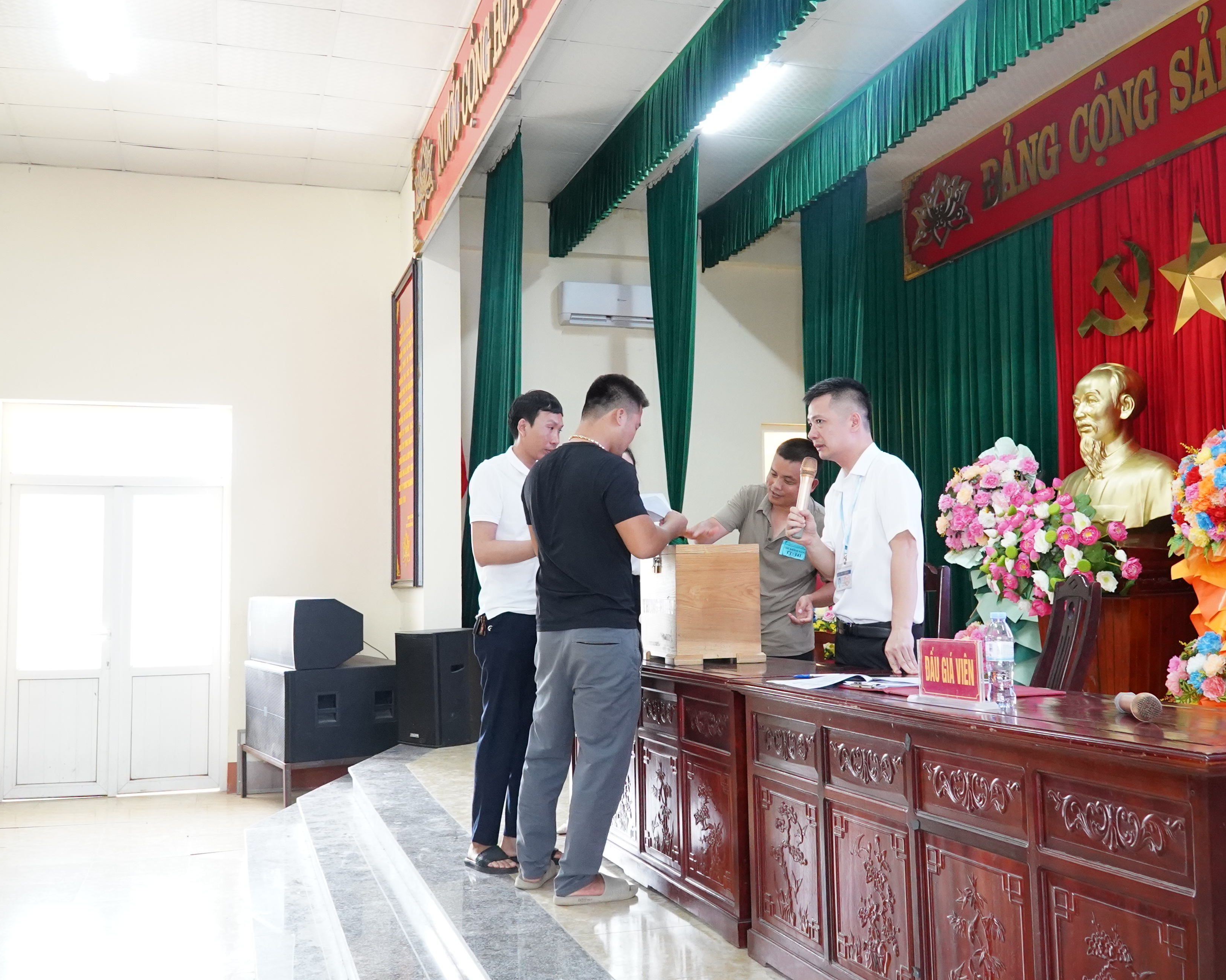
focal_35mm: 34
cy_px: 488
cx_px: 635
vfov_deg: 43.4
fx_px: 1234
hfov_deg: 52.8
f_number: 6.3
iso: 4000
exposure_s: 1/100
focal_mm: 20
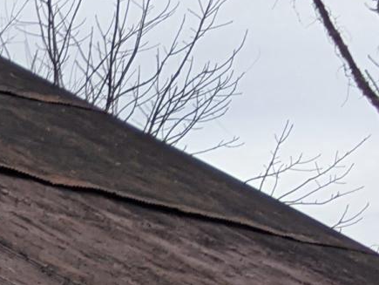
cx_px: -545
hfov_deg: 9.4
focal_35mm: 186
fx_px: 2038
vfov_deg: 7.6
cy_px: 634
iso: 61
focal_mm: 4.44
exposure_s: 1/634
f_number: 1.8
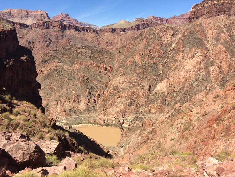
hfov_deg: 61.7
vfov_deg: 48.2
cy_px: 88
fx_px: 197
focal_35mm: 29
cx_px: 118
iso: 32
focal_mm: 4.15
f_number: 2.2
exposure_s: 1/1786
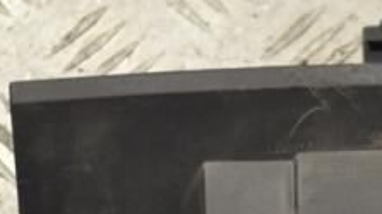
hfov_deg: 9.2
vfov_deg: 5.2
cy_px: 274
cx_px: 351
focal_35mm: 232
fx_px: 2352
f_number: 5.6
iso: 3200
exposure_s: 1/500
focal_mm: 55
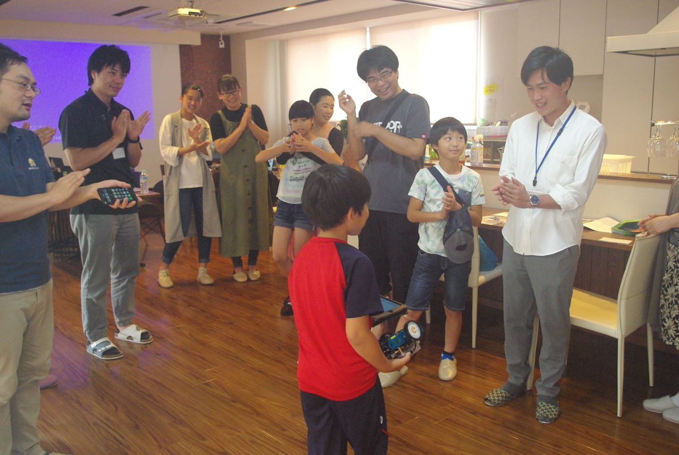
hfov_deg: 55.7
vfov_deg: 39.0
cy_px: 228
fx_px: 642
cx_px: 340
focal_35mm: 34
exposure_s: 1/80
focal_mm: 23.13
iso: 1600
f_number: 5.6
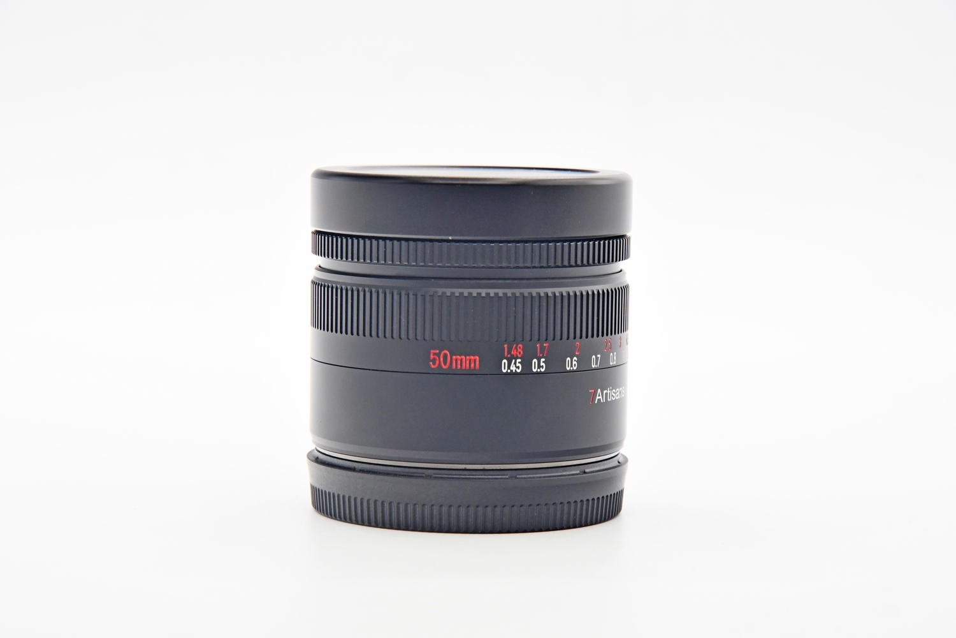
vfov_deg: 11.4
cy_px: 319
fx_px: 3186
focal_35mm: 120
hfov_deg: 17.1
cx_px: 478
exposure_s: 1/125
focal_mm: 80
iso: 1250
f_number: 8
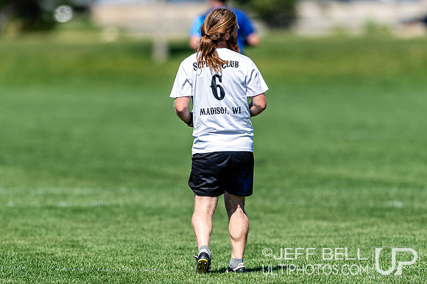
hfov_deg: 2.5
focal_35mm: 827
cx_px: 172
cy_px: 161
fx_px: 9799
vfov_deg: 1.7
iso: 100
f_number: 2.8
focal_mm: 400
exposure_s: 1/2000
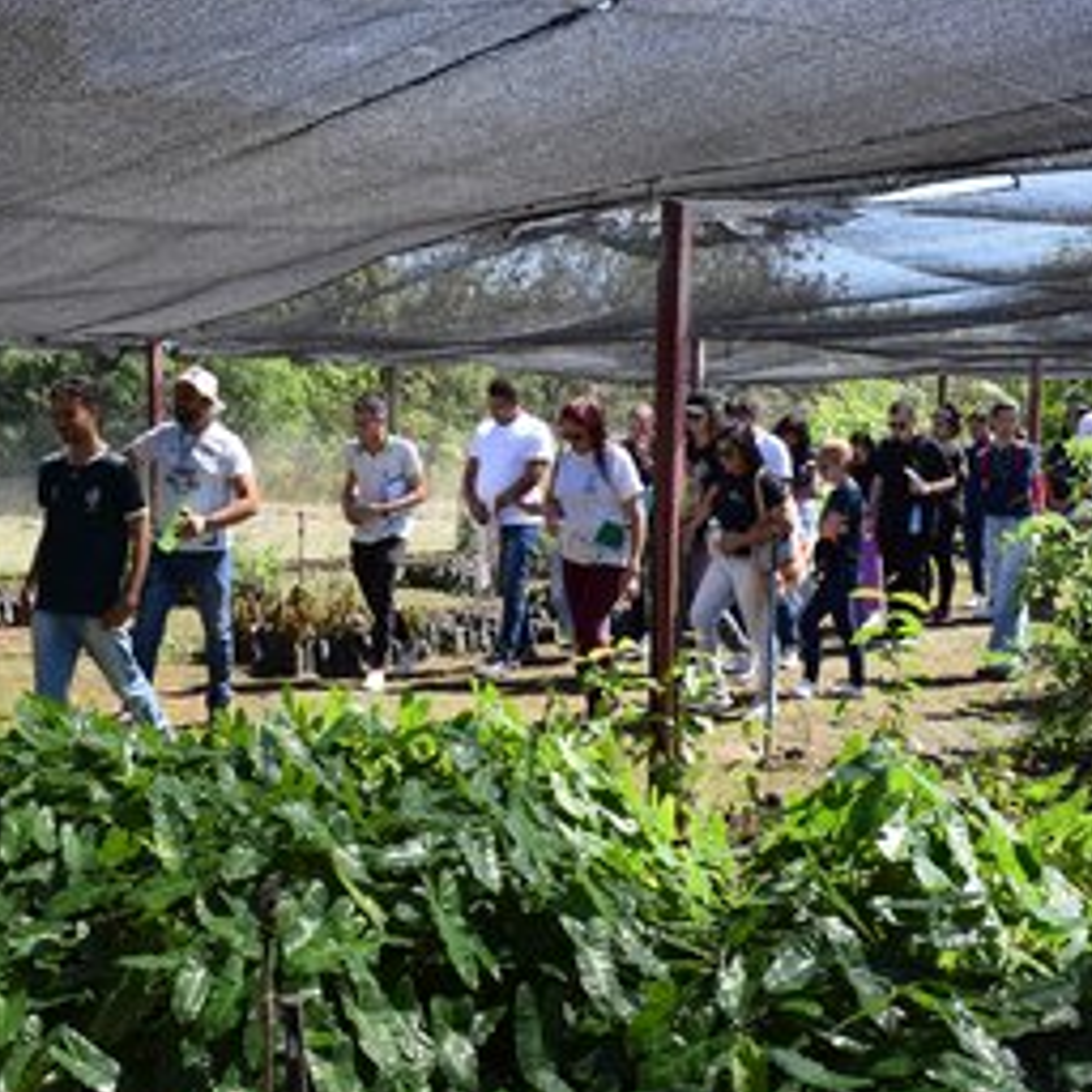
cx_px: 435
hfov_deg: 41.1
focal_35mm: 41
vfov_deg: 41.3
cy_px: 550
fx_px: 1451
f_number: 8
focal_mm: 21
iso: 400
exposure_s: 1/200
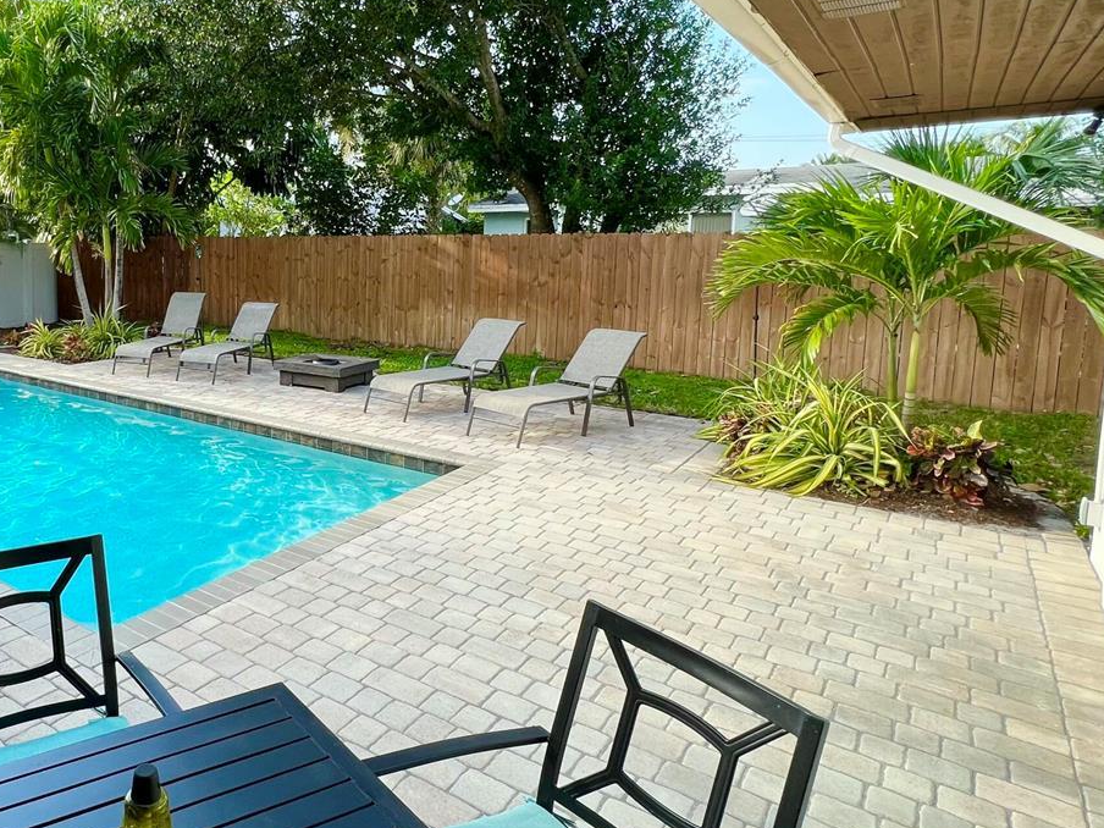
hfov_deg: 66.8
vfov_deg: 58.4
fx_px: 734
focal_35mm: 23
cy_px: 327
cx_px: 215
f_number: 1.8
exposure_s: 1/249
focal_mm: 1.57
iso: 32
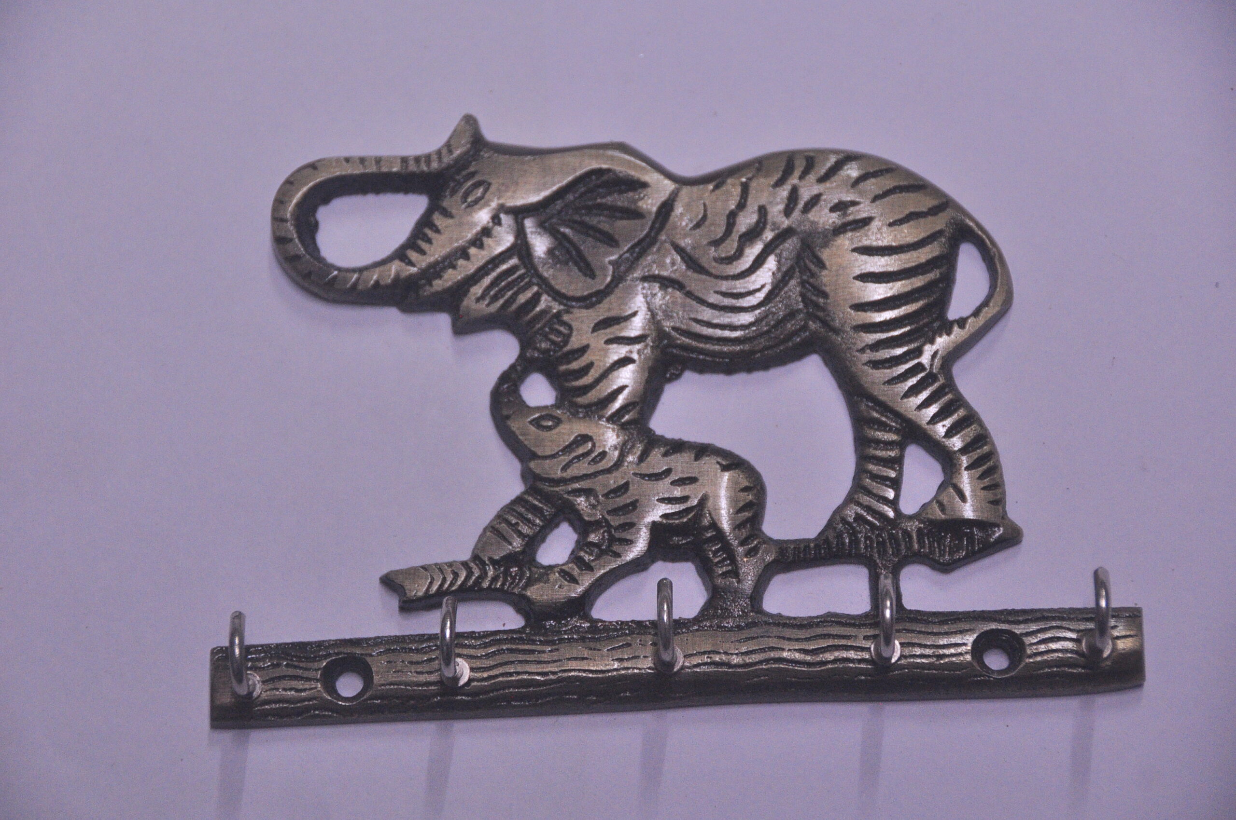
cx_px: 618
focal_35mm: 142
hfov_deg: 14.4
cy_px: 410
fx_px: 4886
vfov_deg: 9.6
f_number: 5.3
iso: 1250
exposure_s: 1/80
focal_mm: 95
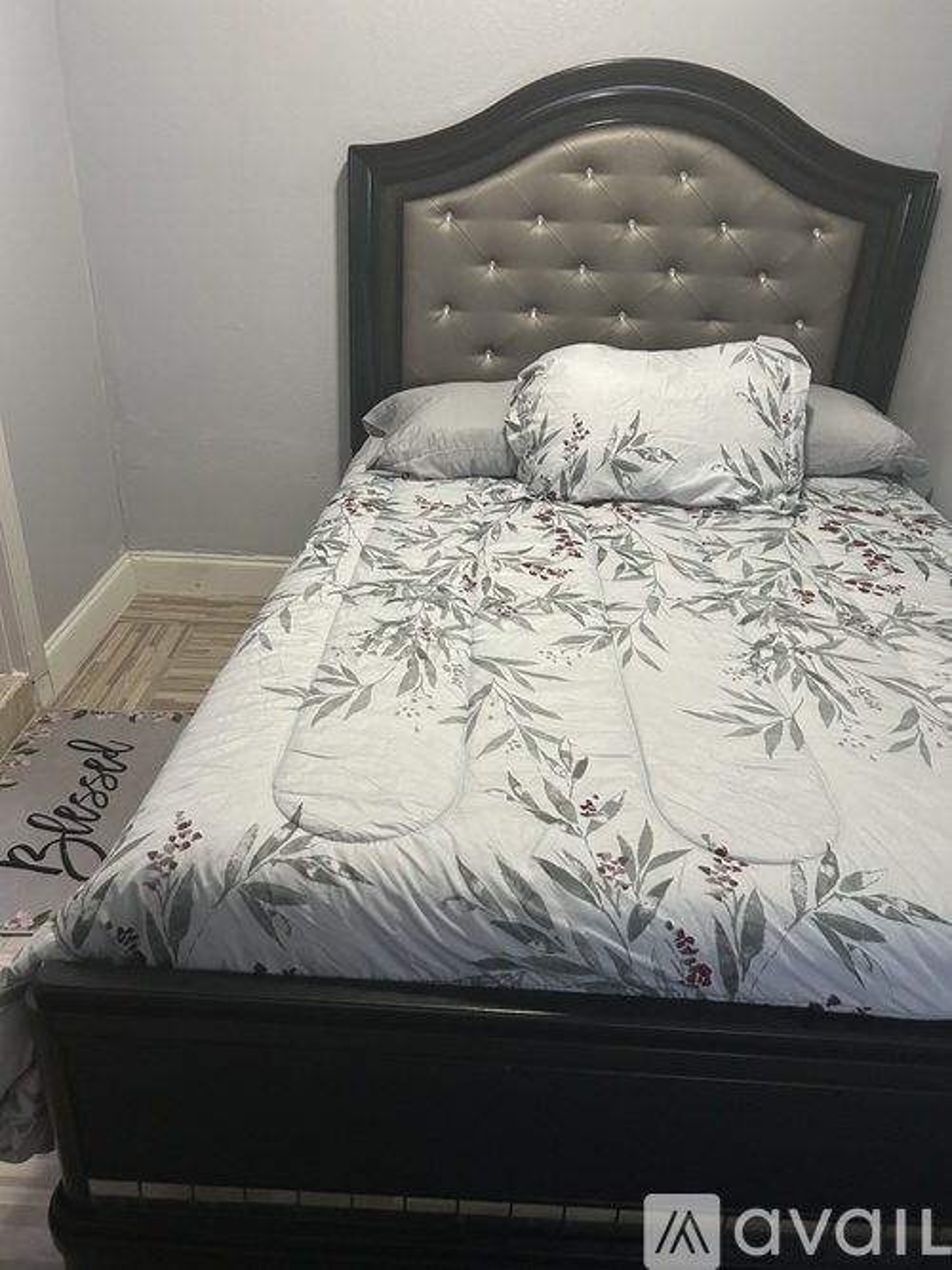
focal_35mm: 26
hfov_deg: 53.0
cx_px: 476
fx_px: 954
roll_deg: -2.8
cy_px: 635
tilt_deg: -30.0
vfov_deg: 67.3
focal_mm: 5.7
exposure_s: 1/60
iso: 500
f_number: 1.5
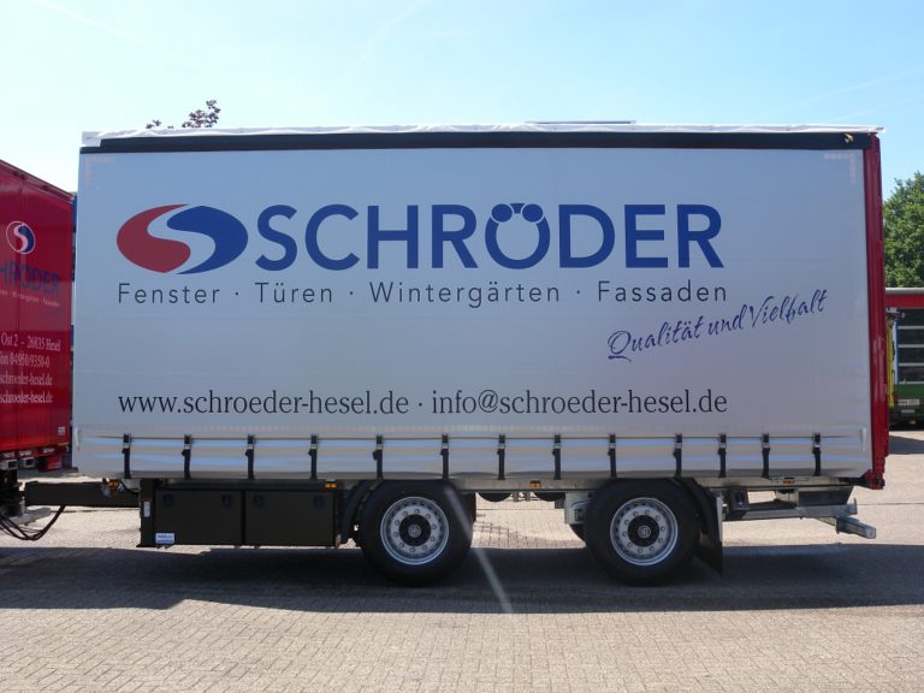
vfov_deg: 41.8
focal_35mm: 34
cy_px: 346
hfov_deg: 54.0
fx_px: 908
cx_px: 462
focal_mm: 7.3
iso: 64
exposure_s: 1/243
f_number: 5
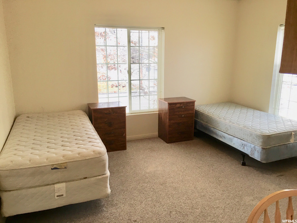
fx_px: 249
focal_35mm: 29
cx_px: 148
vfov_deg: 48.2
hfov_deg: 61.7
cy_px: 112
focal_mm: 4.15
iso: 32
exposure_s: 1/30
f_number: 2.2
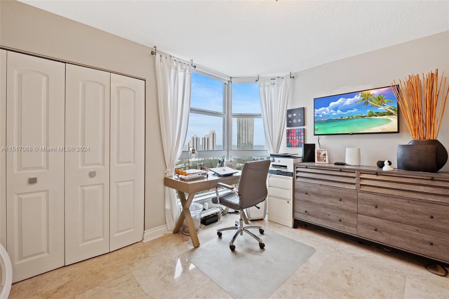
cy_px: 150
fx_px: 187
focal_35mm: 15
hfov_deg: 100.4
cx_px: 224
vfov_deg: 77.3
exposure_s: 1/15
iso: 400
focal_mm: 15
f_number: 8
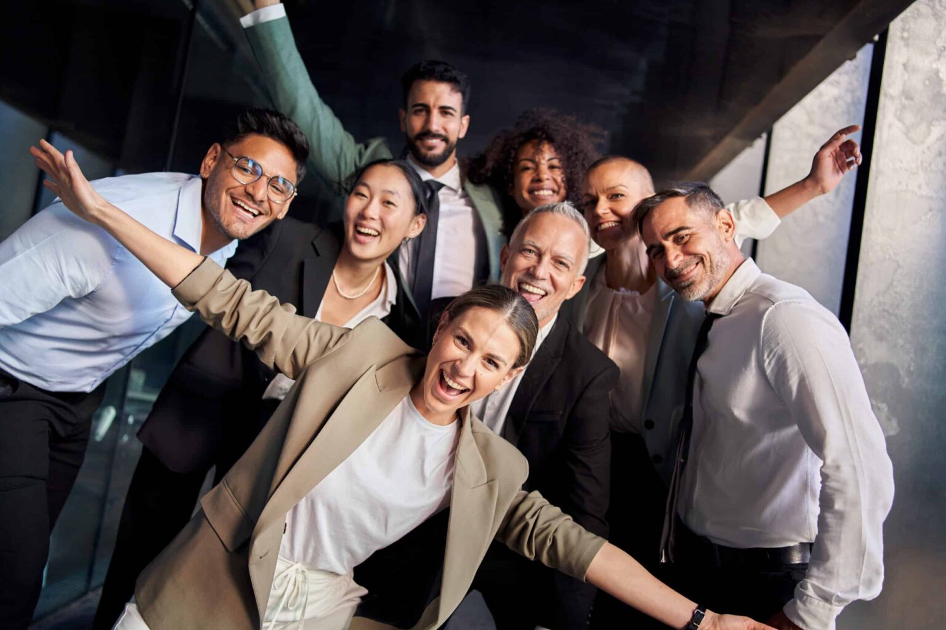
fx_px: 920
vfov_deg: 37.9
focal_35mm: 35
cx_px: 473
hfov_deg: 54.4
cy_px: 315
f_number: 2.5
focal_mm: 35
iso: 500
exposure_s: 1/640
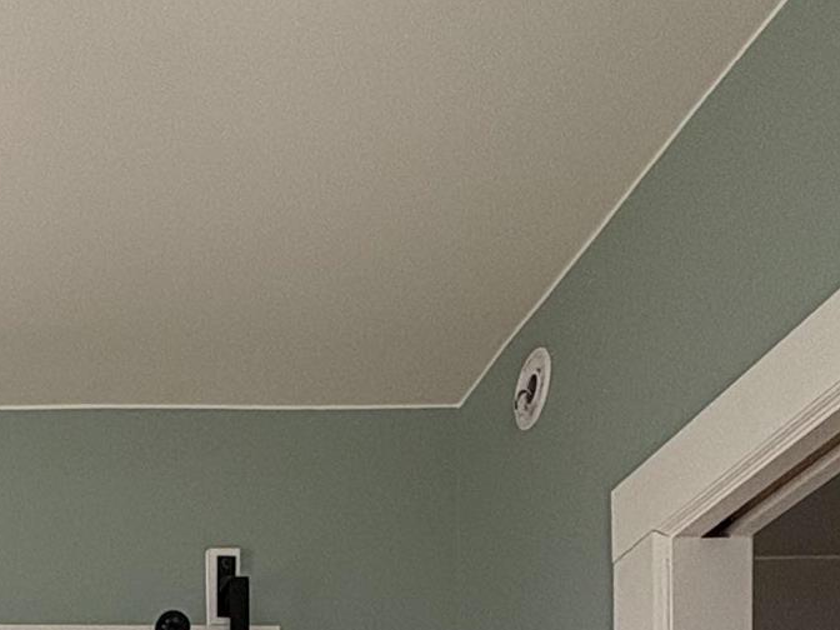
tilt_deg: +0.6
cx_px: -179
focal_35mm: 64
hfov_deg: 26.7
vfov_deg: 17.4
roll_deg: +0.8
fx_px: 1553
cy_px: 1219
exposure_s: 1/99
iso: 64
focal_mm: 2.22
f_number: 2.2
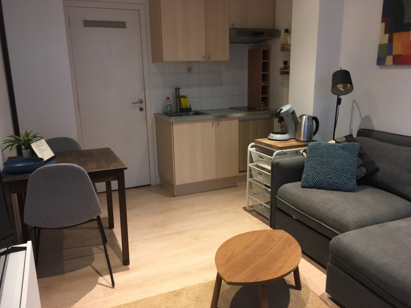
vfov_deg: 48.2
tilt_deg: -13.1
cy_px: 154
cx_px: 206
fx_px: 344
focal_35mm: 29
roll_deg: +0.5
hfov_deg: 61.7
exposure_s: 1/17
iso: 200
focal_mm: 4.15
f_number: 2.2
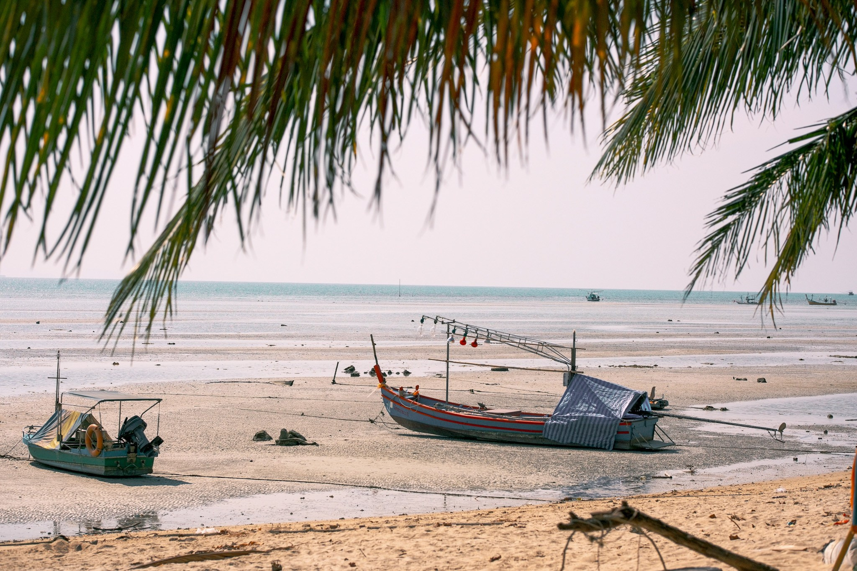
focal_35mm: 84
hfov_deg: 24.2
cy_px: 286
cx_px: 428
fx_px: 1999
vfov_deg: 16.3
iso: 640
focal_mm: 56
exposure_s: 1/14000
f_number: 4
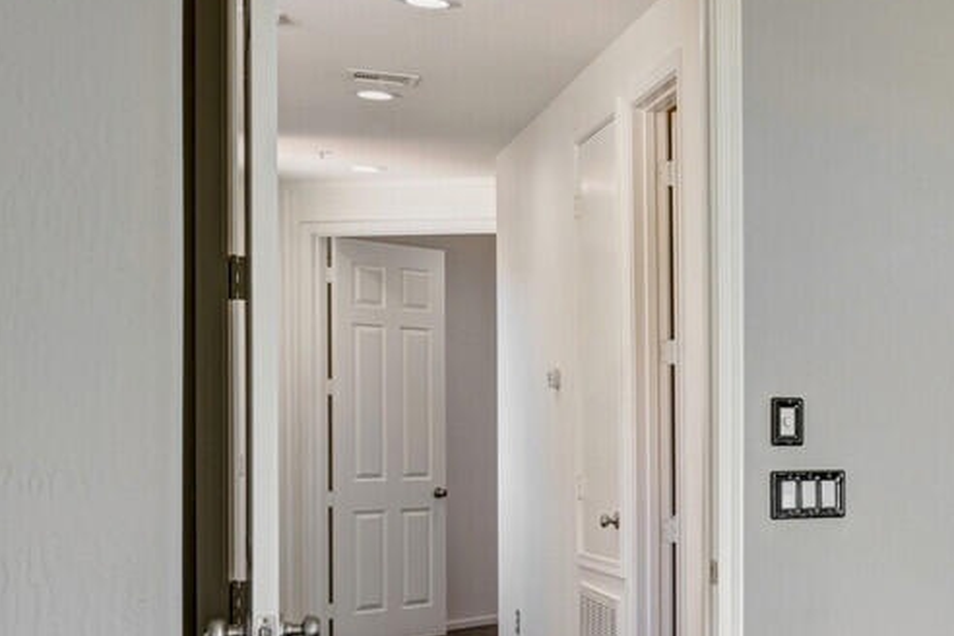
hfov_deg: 24.5
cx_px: 1412
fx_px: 1722
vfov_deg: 20.8
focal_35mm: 65
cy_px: 449
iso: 320
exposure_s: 1/8
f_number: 9
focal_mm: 20
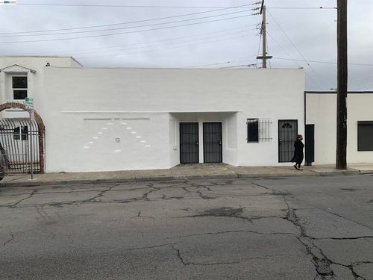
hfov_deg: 67.3
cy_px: 140
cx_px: 186
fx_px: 280
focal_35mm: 26
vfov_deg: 53.1
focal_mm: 4.25
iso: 25
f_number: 1.8
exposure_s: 1/222
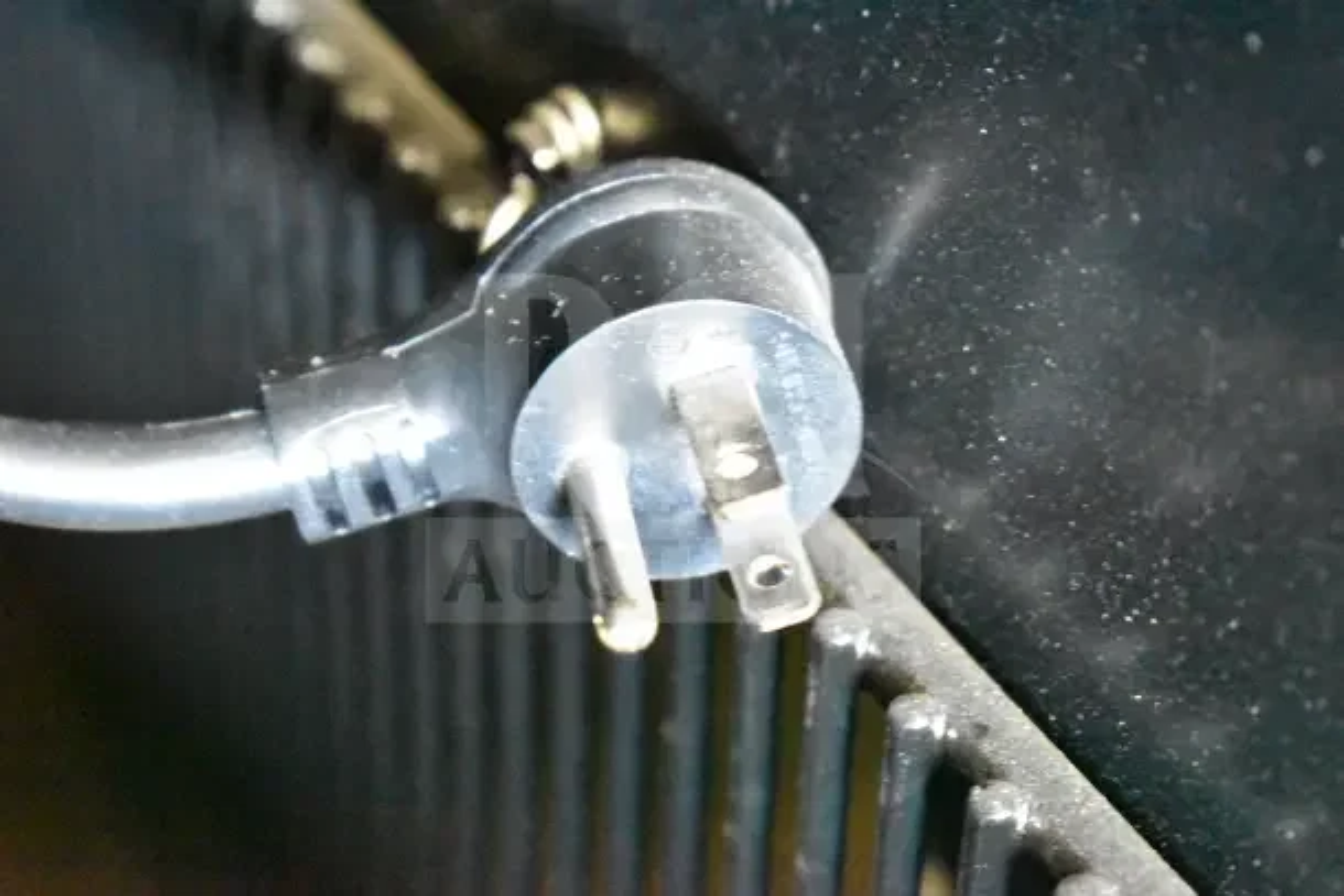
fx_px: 3081
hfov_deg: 24.6
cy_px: 448
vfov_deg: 16.6
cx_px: 672
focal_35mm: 82
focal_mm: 55
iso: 25600
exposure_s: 1/15
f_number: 5.6
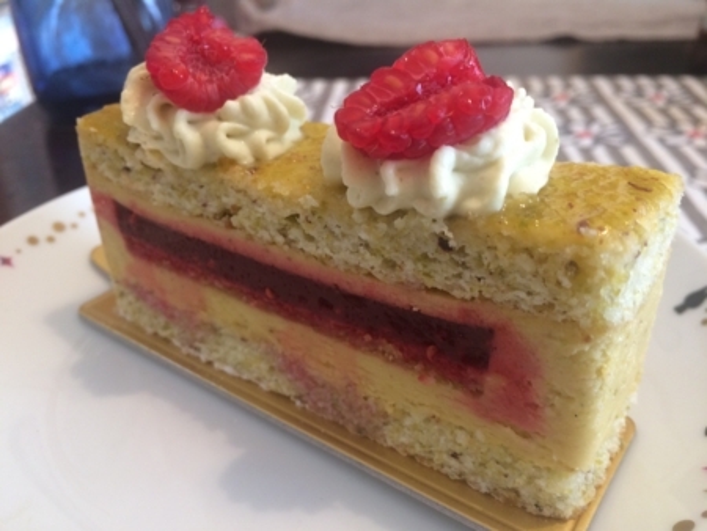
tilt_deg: -30.0
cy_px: 266
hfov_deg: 61.6
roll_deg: +1.8
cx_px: 354
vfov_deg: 48.3
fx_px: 593
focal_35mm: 29
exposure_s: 1/30
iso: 80
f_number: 2.2
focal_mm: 4.15
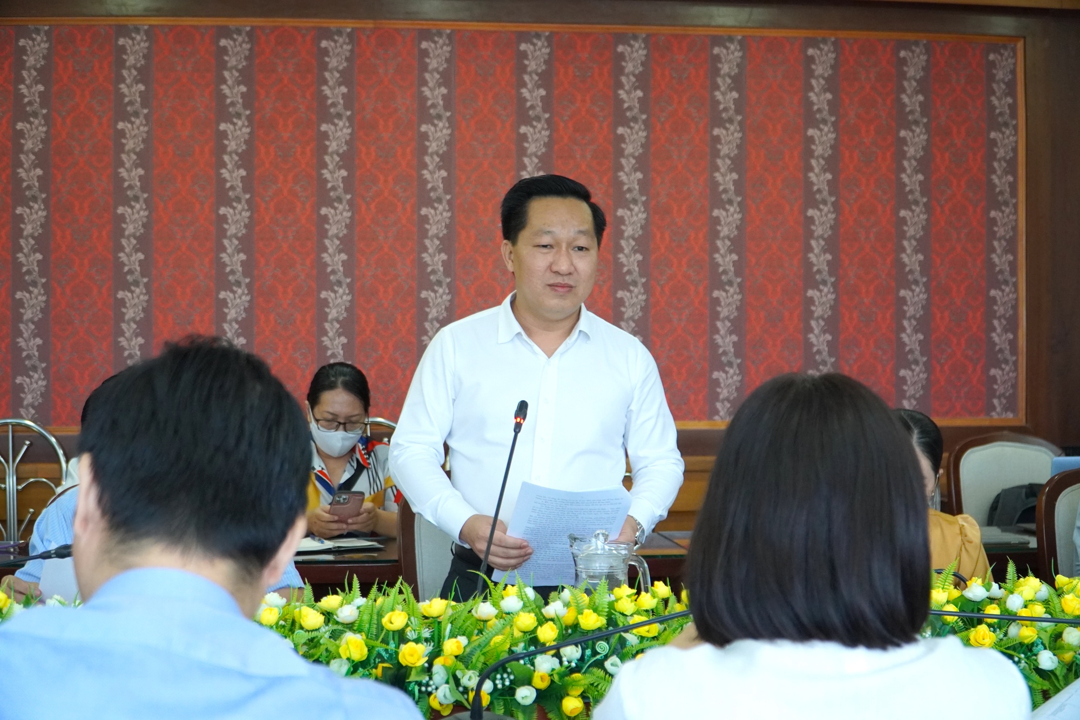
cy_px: 360
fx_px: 1440
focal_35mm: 48
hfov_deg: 41.1
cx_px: 540
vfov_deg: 28.1
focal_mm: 32
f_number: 4
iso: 2000
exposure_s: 1/160
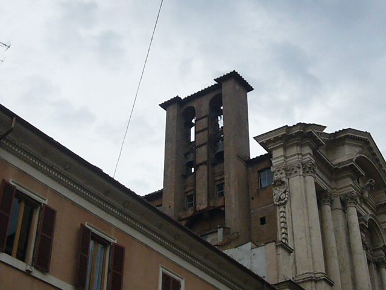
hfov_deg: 30.7
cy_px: 145
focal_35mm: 63
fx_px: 703
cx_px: 193
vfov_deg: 23.3
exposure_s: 1/1600
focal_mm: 10.3
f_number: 8
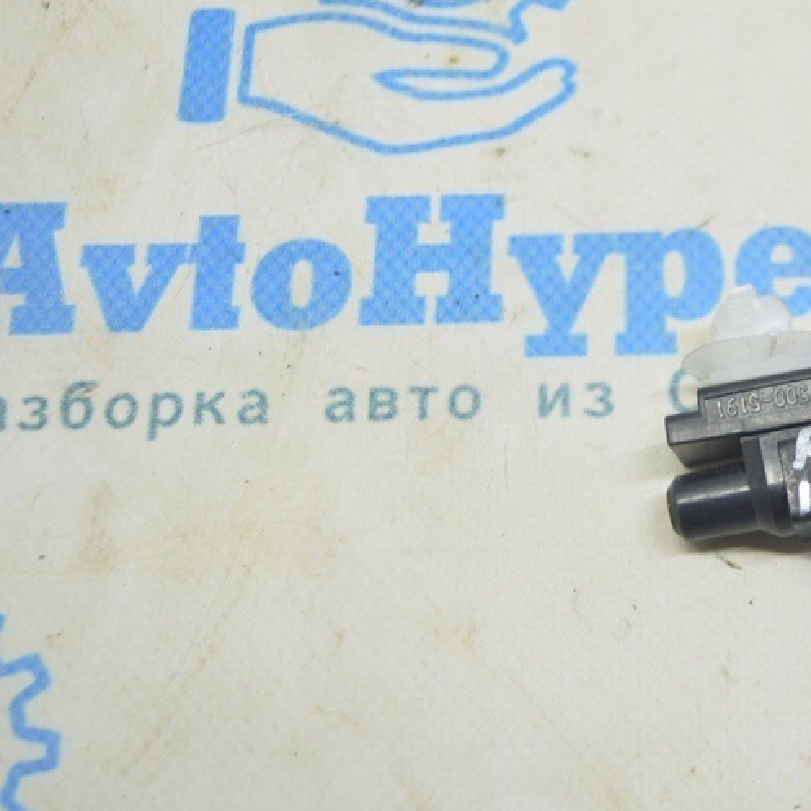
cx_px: 721
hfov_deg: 23.7
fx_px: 1879
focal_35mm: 71
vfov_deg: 24.3
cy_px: 303
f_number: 4
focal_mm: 27
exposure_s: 1/40
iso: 400
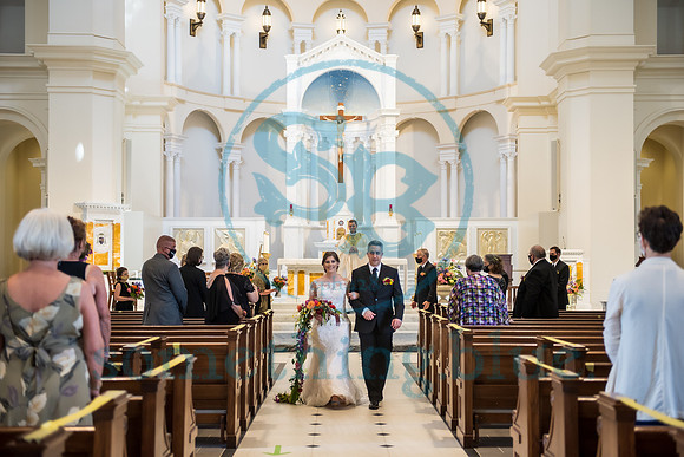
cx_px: 341
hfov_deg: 36.0
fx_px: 1053
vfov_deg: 24.4
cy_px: 229
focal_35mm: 55
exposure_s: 1/200
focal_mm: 55
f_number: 2.8
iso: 1000
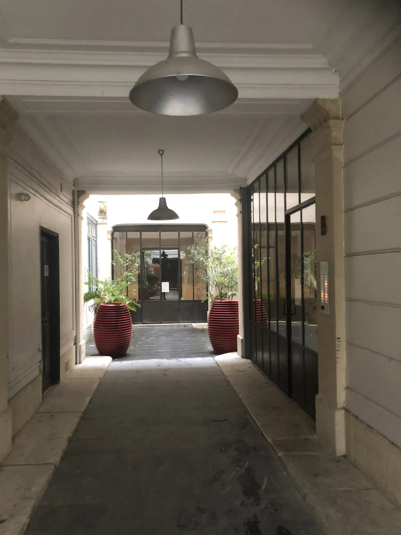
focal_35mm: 29
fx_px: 448
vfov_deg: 61.7
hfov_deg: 48.2
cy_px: 273
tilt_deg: -2.0
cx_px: 196
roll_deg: +2.0
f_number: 1.8
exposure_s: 1/6
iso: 80
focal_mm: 3.99
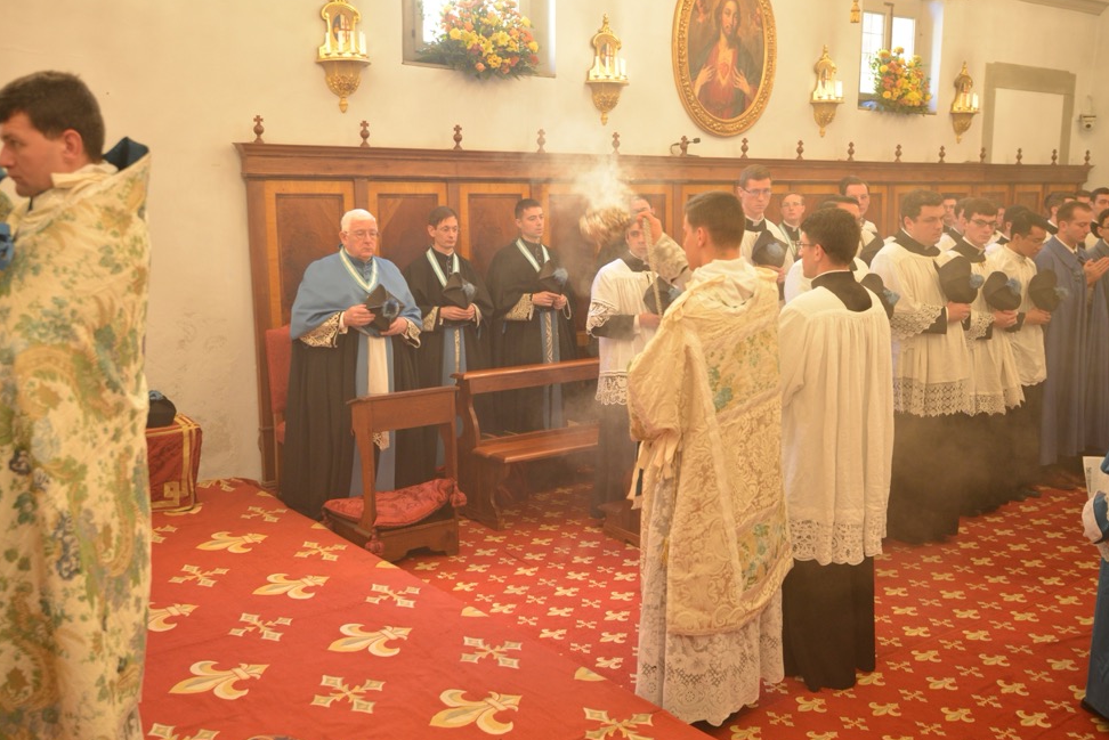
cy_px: 371
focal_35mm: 36
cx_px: 544
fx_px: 1109
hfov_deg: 53.1
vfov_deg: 36.9
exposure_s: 1/60
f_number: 4
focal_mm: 35
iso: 1600
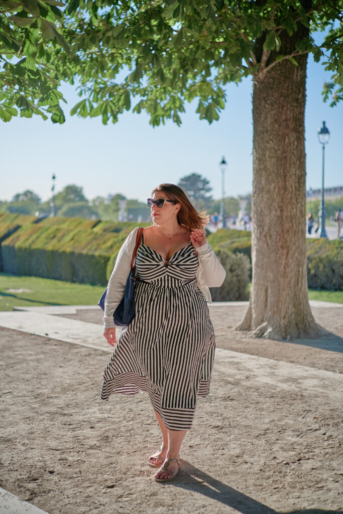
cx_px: 172
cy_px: 257
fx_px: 714
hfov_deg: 27.0
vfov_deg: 39.6
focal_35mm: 50
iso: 100
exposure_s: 1/4000
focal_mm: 50
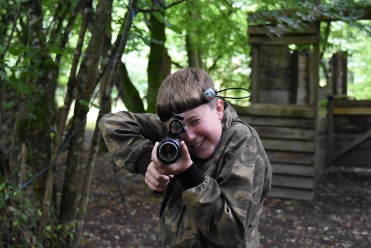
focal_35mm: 84
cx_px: 186
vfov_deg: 16.3
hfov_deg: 24.2
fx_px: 866
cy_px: 124
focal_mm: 56
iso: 5000
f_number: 5
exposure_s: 1/100
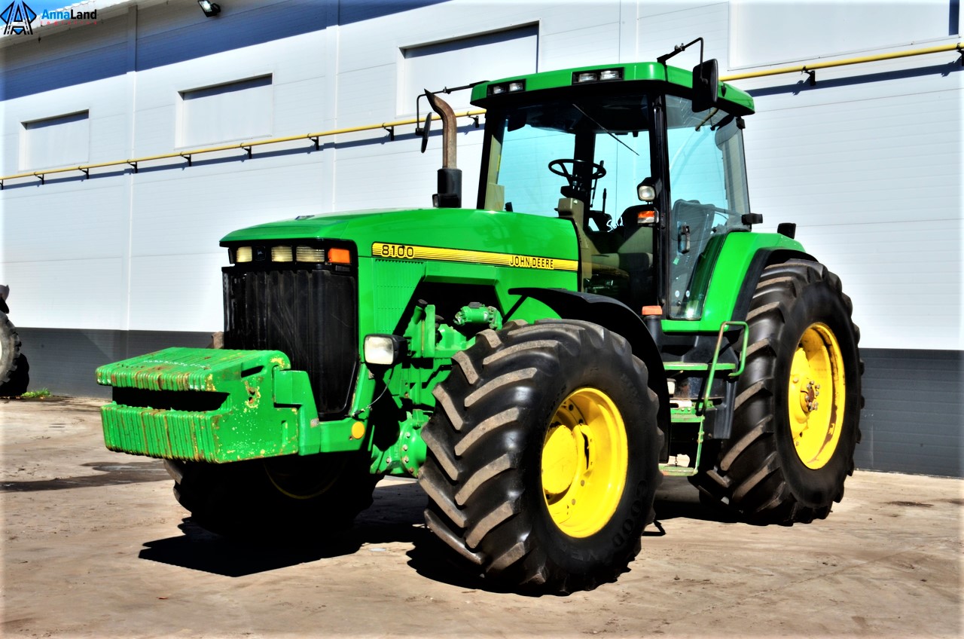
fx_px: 1203
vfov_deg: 29.7
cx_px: 482
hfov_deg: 43.7
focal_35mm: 45
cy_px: 320
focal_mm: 30
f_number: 29
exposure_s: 1/30
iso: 125
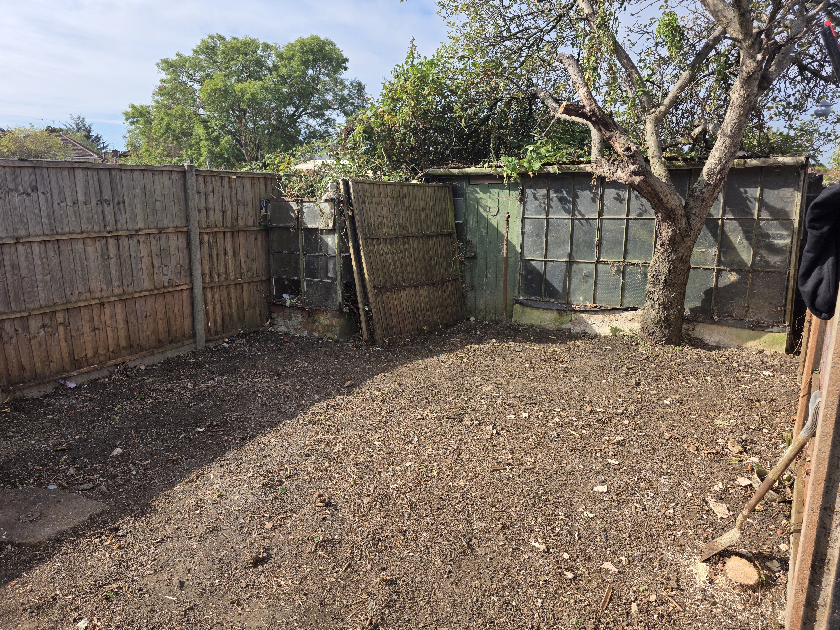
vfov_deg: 58.9
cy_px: 315
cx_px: 420
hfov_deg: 73.9
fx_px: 558
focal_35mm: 23
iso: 80
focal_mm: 6.3
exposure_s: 1/3455
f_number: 1.7
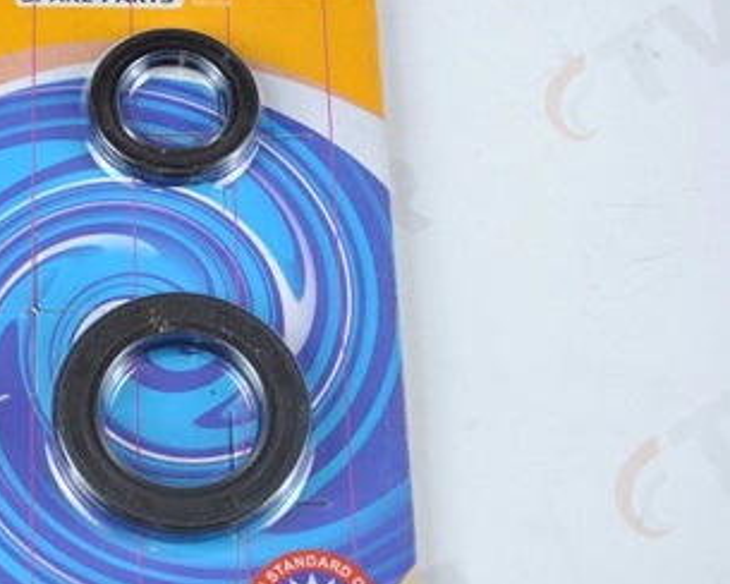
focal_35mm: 105
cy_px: 278
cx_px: 18
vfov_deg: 14.7
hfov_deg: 17.9
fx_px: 2269
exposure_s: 1/15
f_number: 5.6
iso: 200
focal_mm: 38
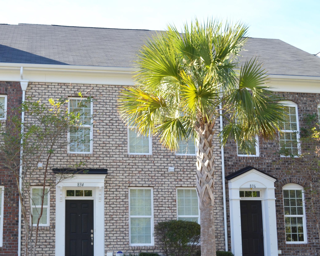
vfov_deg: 30.8
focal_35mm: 49
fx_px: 464
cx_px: 105
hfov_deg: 37.6
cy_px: 147
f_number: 5.6
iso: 125
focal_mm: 24
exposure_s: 1/125
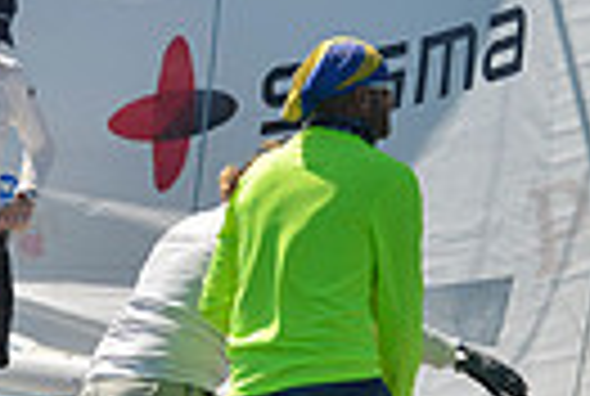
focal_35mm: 1281
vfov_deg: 1.1
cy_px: 457
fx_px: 21042
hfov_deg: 1.6
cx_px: 297
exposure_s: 1/1250
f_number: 6.3
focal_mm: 290
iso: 200
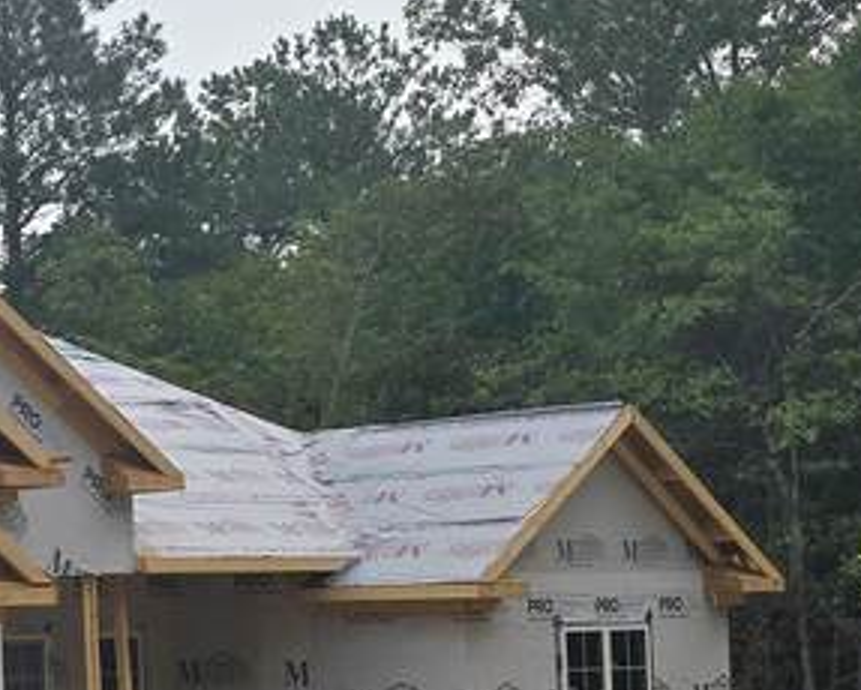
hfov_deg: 15.3
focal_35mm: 100
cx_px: -870
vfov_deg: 15.4
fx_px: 2550
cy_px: 498
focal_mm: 6.3
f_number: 1.7
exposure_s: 1/833
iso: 12
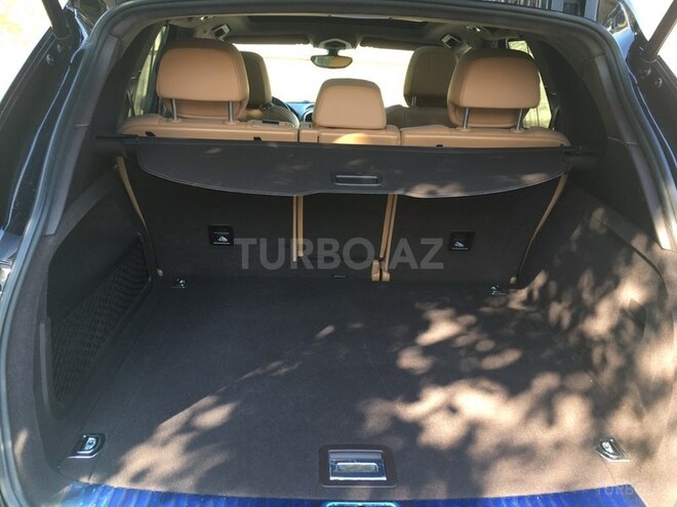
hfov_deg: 61.7
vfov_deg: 48.2
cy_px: 254
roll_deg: -0.1
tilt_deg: -18.9
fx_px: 567
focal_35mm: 29
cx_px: 338
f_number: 2.2
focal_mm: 4.15
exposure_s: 1/50
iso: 32
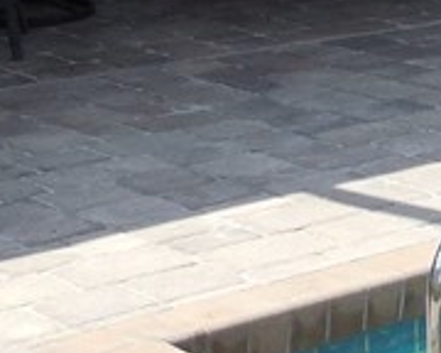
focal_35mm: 139
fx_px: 1814
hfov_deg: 11.8
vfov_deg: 11.0
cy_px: 37
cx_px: 997
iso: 125
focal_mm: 4.5
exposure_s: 1/640
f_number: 3.1
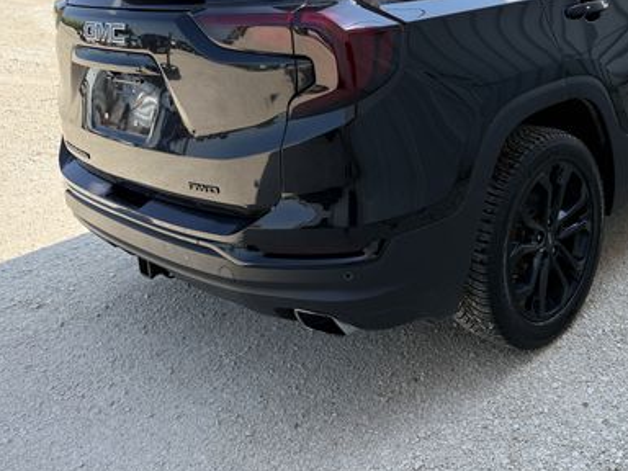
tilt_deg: -15.0
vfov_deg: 34.9
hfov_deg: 45.9
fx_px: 726
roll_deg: +1.5
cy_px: 100
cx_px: 430
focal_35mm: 40
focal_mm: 6.76
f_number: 1.78
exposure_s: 1/2525
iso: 100
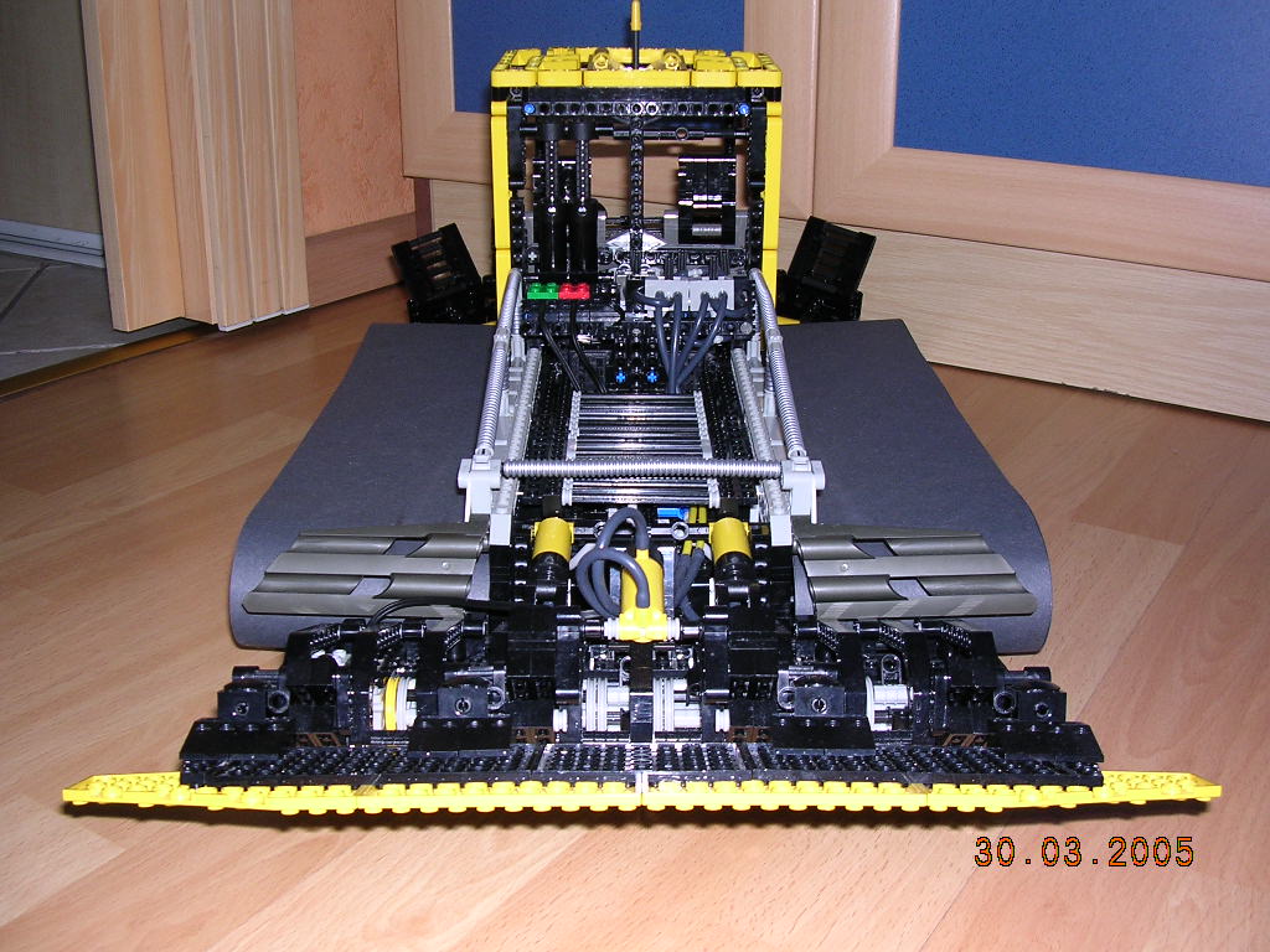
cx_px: 635
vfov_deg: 37.7
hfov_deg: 49.0
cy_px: 476
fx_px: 1394
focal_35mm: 38
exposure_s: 1/60.1
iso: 100
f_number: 2.8
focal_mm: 5.8
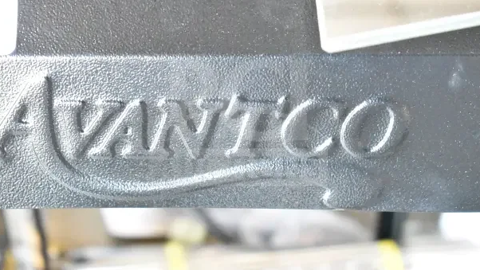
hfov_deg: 24.3
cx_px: 238
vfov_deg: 13.8
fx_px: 1114
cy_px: 123
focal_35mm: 88
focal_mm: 55
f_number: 5.6
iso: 14400
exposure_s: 1/100
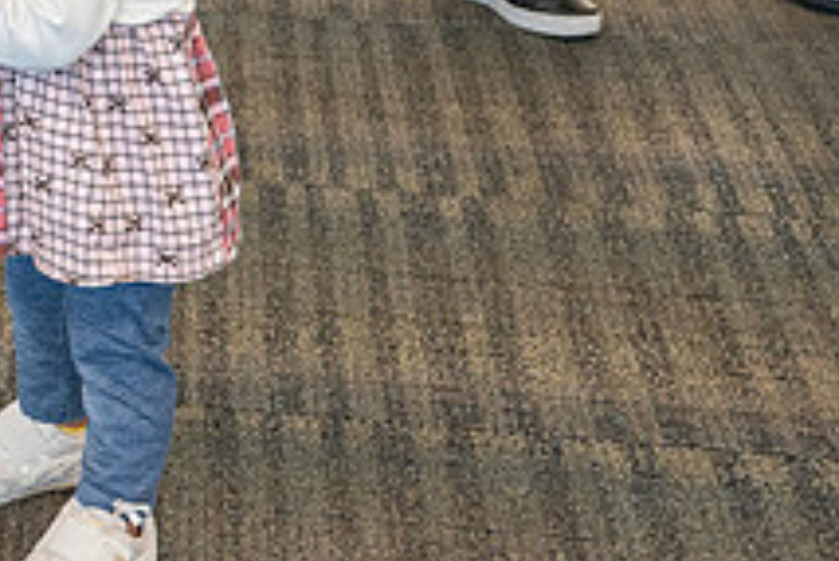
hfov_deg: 15.6
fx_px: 2868
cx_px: -350
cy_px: -374
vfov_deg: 10.6
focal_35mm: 123
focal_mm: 35
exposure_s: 1/200
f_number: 2.8
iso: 1400
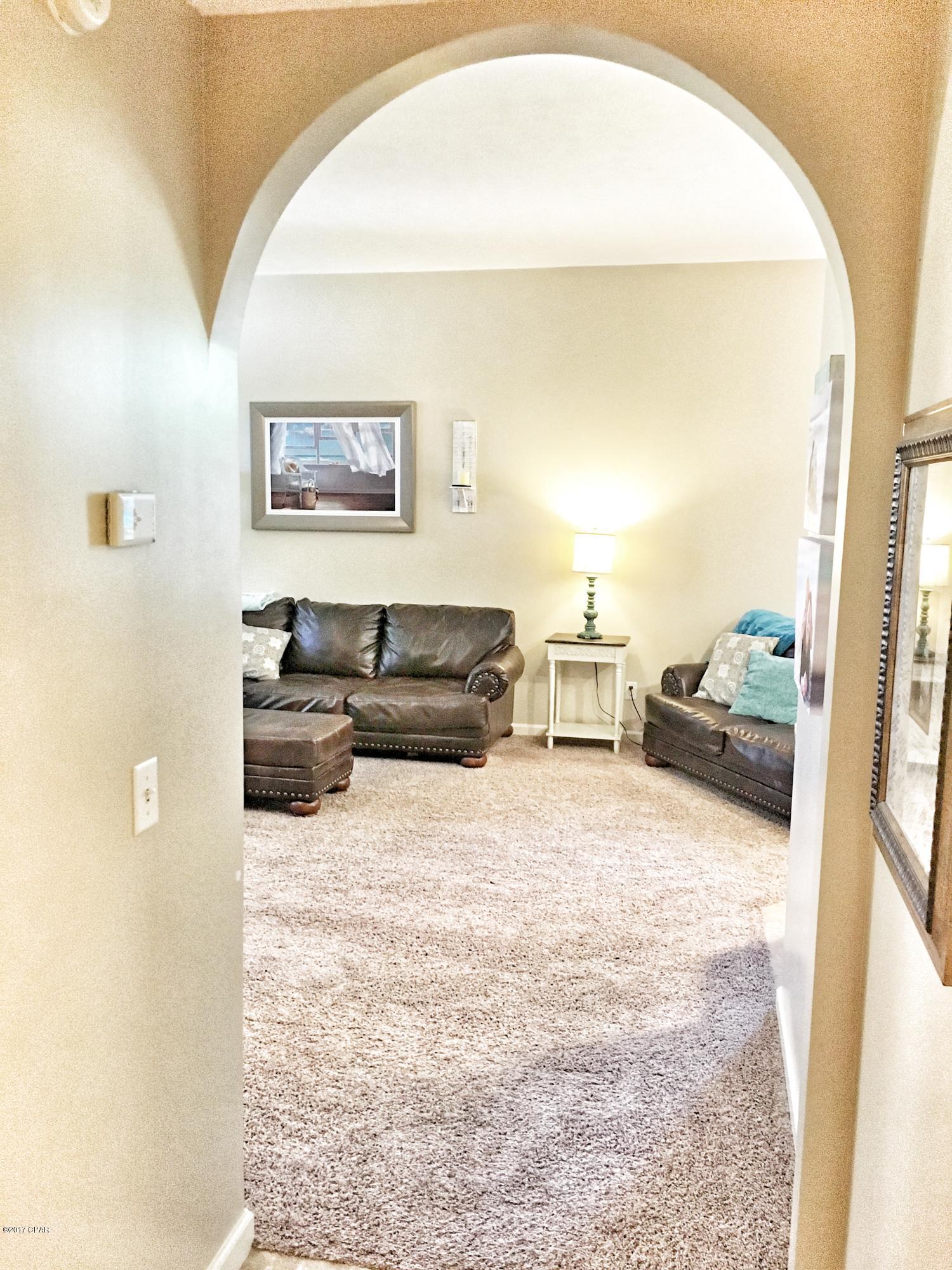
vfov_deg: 61.7
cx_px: 476
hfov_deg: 48.2
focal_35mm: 29
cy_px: 635
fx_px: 1063
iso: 200
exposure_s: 1/30
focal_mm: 4.15
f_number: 2.2
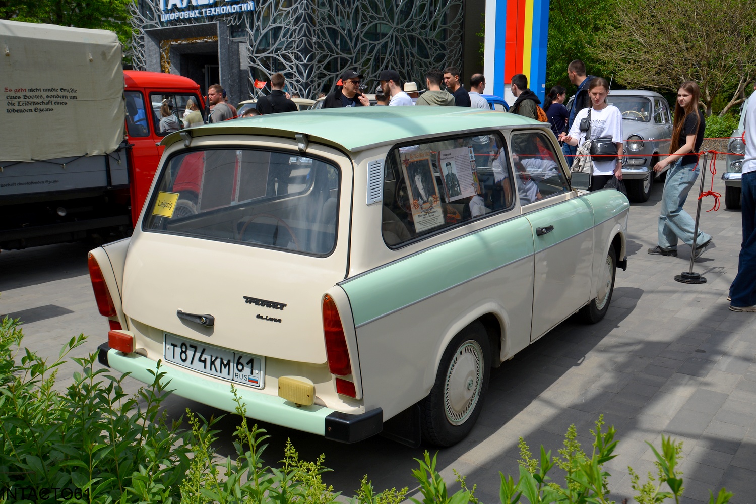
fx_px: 693
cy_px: 252
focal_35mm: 33
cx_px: 378
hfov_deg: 57.2
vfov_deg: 40.0
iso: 100
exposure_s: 1/400
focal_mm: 22
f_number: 10
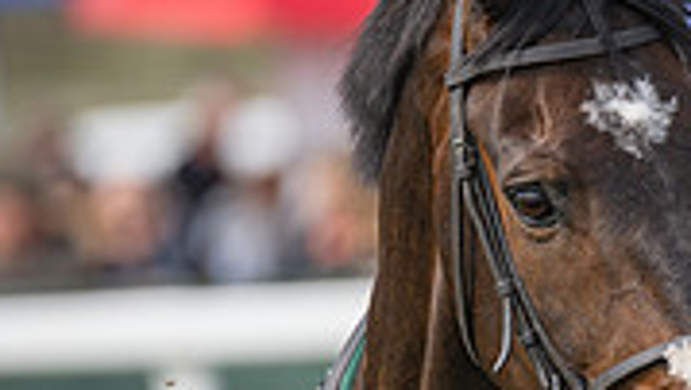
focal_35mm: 894
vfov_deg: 1.4
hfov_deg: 2.4
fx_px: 16393
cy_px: 393
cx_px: 836
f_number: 2.8
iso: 100
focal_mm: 200
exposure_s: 1/1250
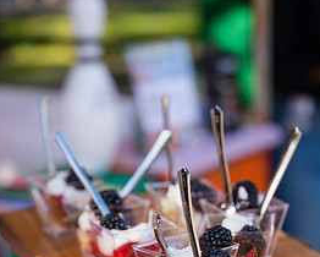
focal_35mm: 110
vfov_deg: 14.0
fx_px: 1043
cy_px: 192
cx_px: 233
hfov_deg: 17.4
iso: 400
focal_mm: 53
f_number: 4
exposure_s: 1/640
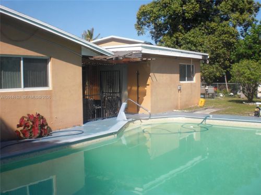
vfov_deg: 37.7
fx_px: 287
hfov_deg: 49.0
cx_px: 130
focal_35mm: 38
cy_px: 98
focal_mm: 6.3
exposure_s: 1/320
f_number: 5.6
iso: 64
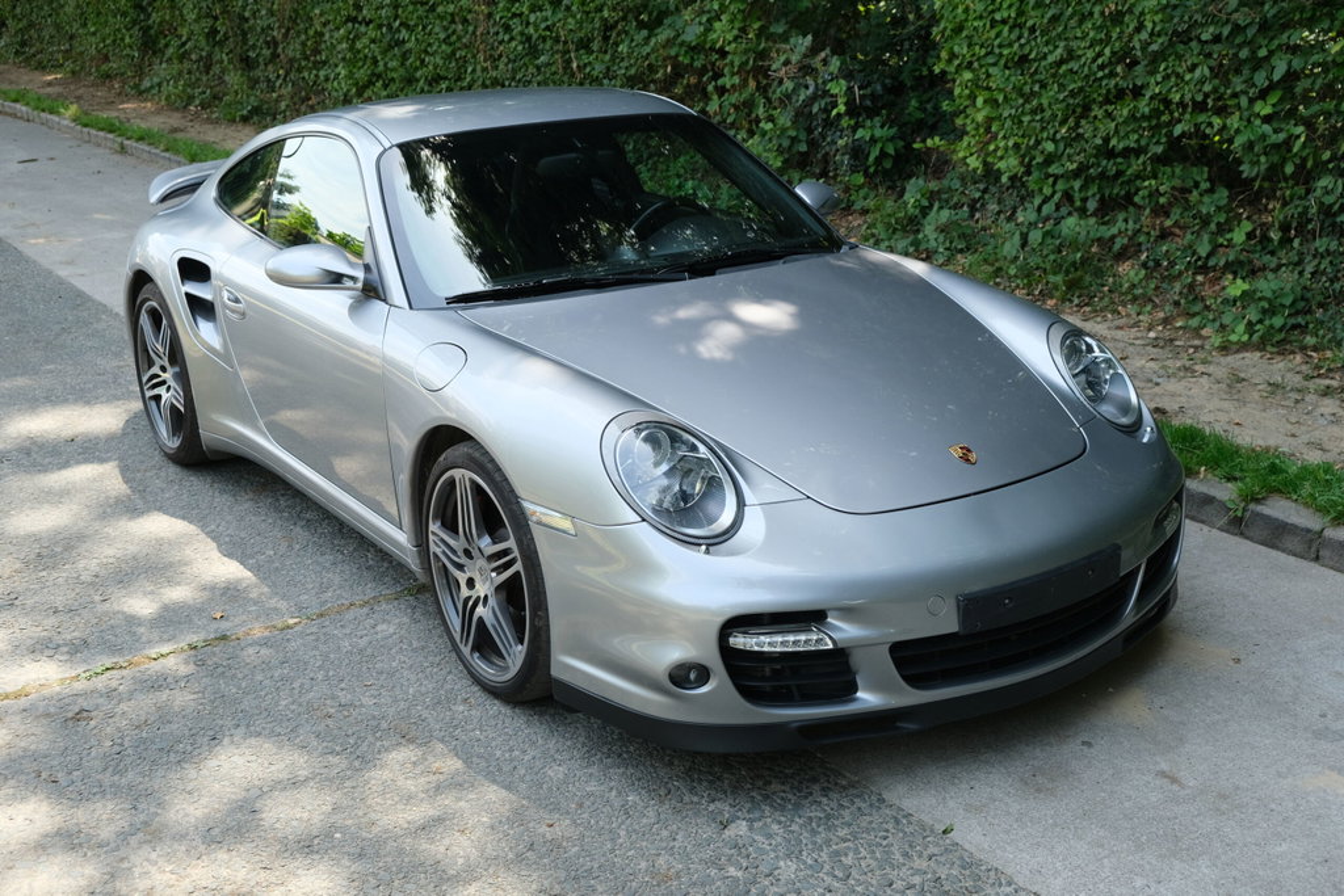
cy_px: 448
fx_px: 1605
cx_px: 672
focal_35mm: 43
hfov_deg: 45.4
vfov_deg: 31.2
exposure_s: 1/250
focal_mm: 28.9
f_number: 4
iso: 400
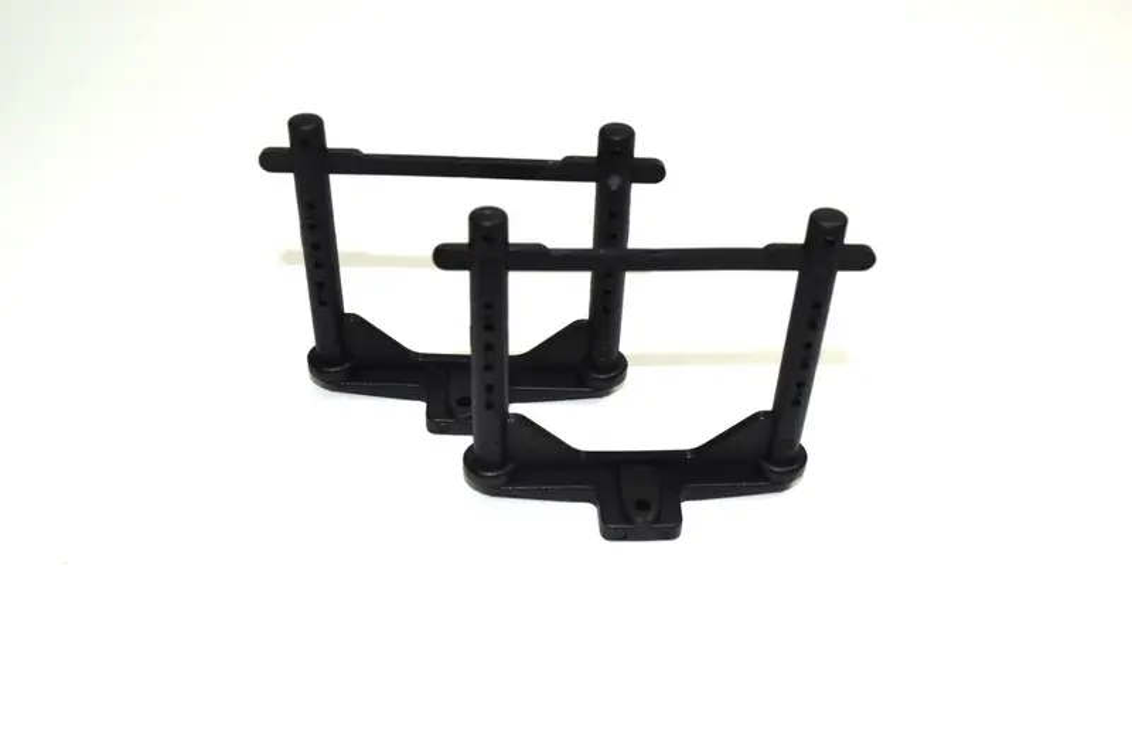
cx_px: 566
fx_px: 1274
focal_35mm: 40
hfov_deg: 47.9
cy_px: 378
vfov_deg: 33.0
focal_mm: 27
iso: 100
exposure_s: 1/40
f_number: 10
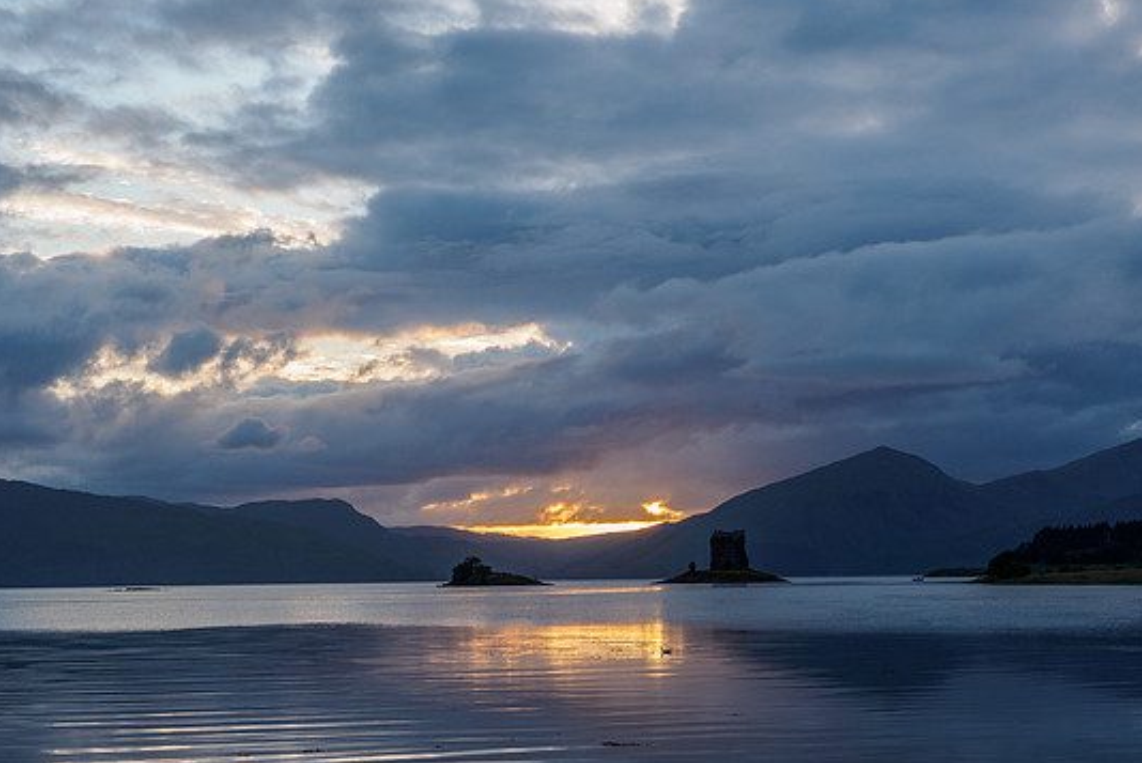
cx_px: 608
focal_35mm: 64
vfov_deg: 21.3
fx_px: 2032
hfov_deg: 31.4
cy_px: 406
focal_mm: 28
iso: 200
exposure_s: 1/100
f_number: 7.1
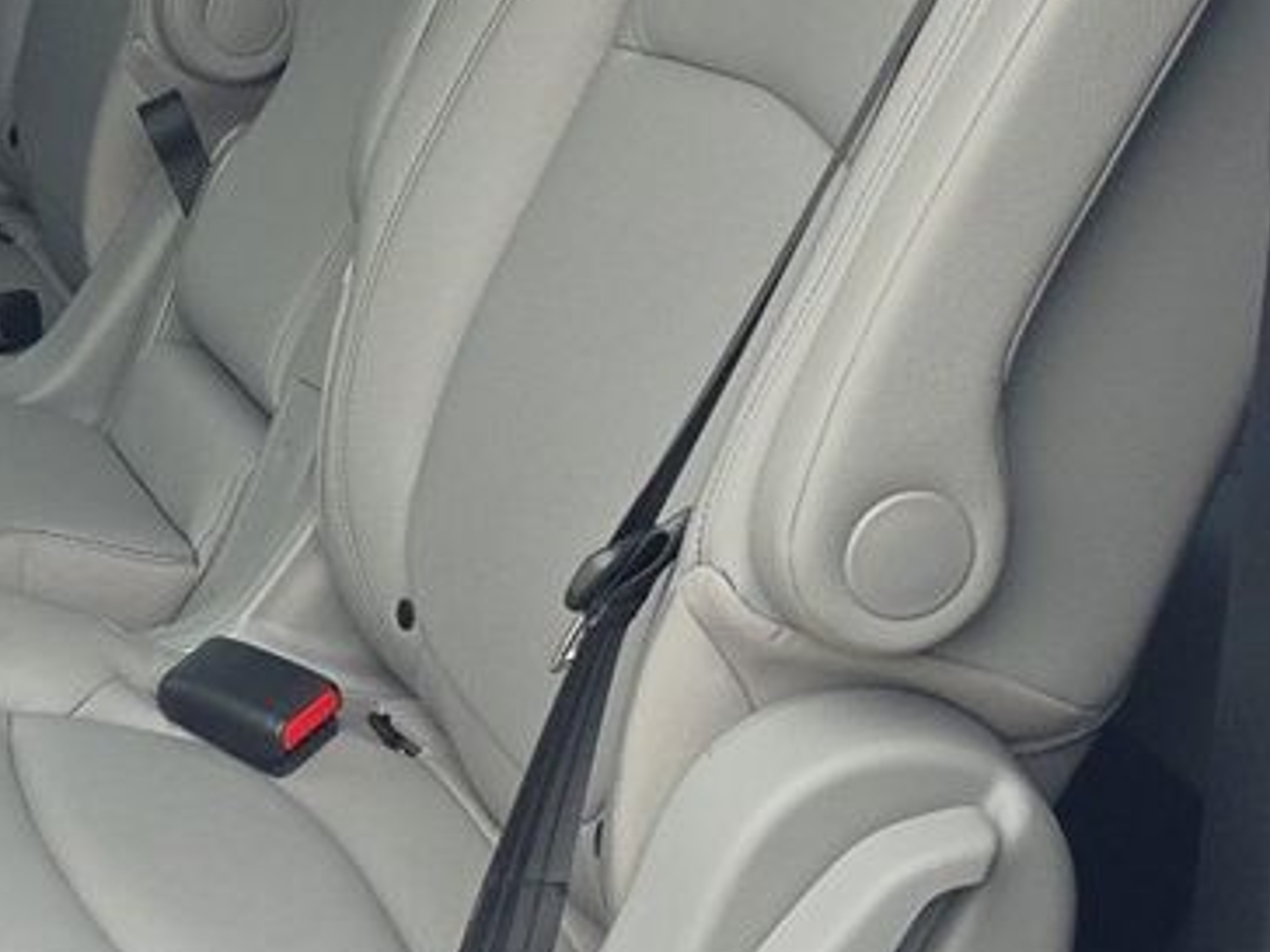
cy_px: 446
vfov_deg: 14.6
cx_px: -70
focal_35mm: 101
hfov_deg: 18.8
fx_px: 3706
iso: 75
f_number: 1.4
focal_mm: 6.5
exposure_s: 1/119
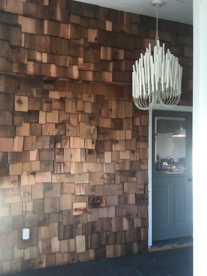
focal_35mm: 29
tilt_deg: +3.1
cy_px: 138
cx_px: 104
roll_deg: -0.8
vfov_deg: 61.7
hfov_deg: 48.2
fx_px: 231
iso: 64
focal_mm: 4.15
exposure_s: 1/30
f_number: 2.2
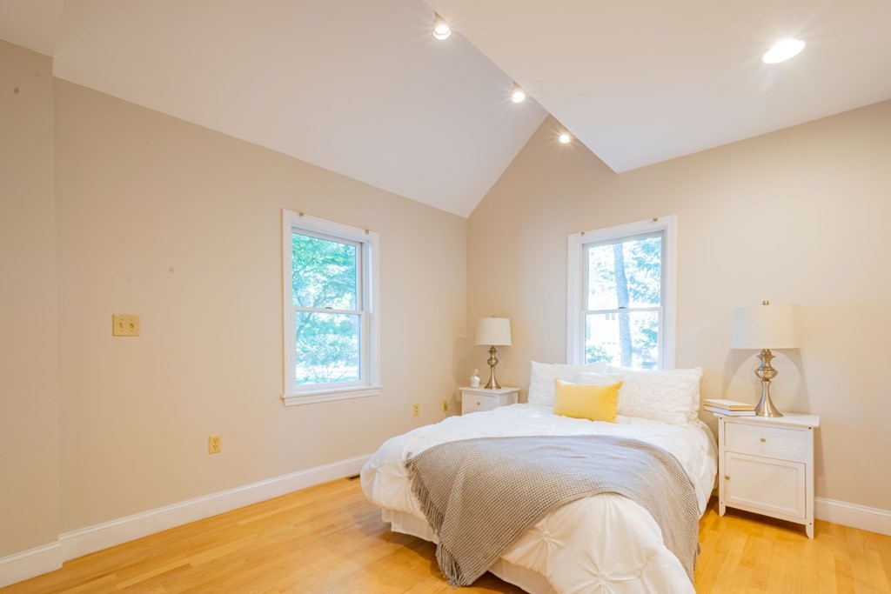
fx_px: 371
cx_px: 446
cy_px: 297
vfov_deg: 77.3
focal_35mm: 15
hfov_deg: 100.4
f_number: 22
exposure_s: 1/1.67
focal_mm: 10
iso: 250
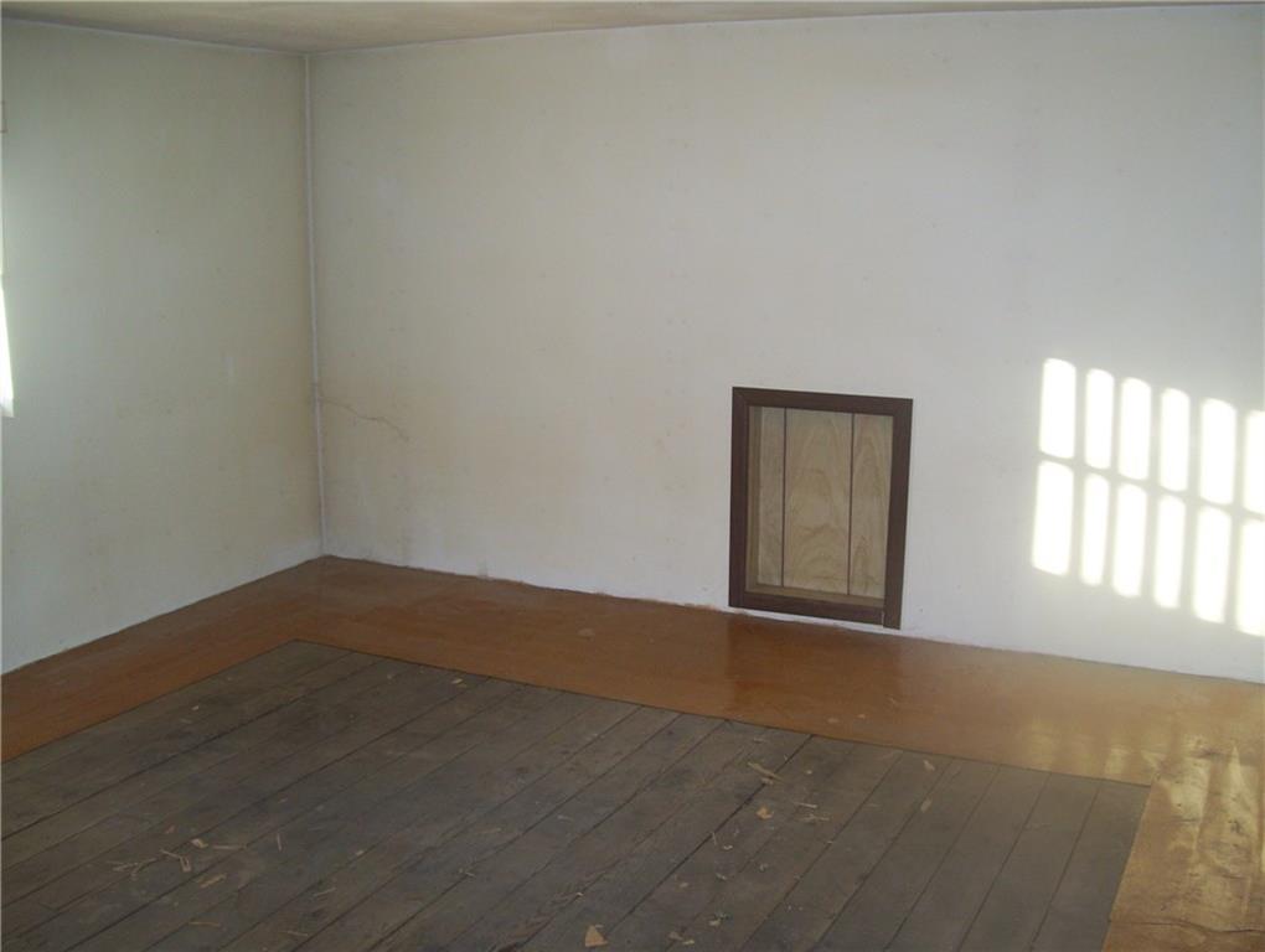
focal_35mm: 36
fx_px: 1317
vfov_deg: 39.7
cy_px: 476
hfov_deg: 51.3
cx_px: 632
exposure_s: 1/60
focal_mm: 6
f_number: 2.7
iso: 125
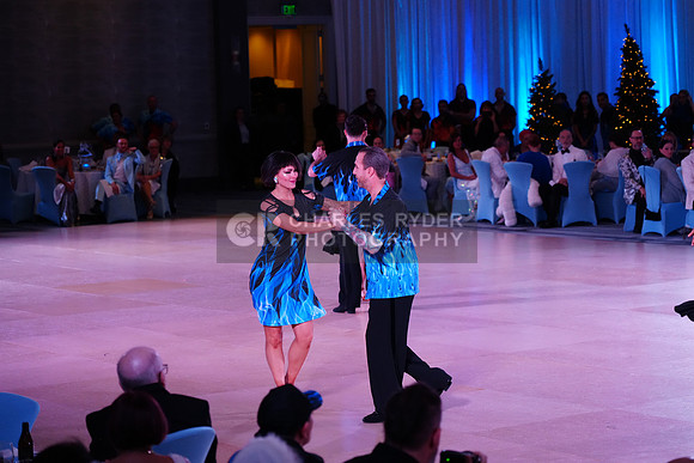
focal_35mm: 105
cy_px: 232
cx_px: 347
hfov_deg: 19.5
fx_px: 2025
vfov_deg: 13.0
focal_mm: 105
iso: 3200
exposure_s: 1/500
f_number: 4
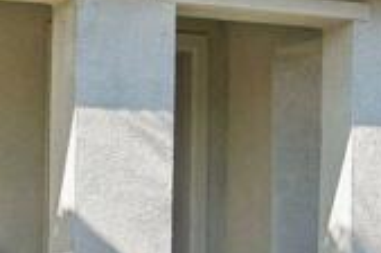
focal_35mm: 158
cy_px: 248
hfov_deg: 13.0
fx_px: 1669
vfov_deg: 8.6
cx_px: 286
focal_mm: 26
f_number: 8
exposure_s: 1/320
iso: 100
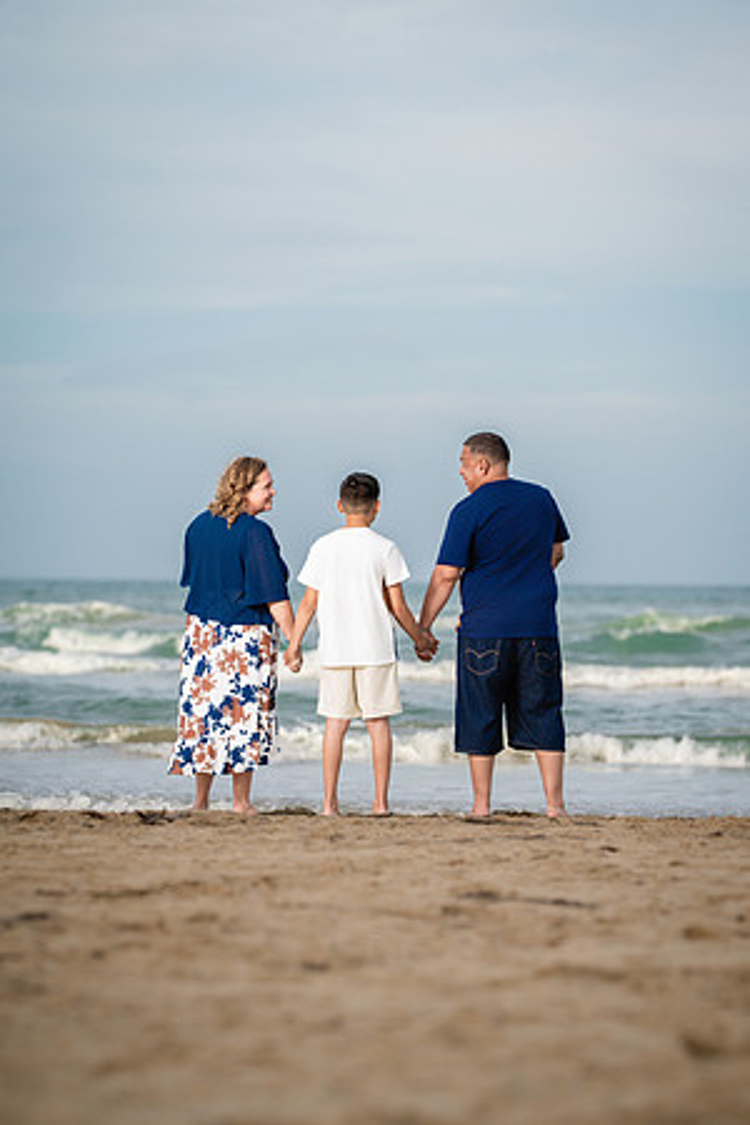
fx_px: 4218
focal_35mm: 135
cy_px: 562
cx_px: 375
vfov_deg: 15.2
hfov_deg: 10.2
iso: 100
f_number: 4
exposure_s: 1/640
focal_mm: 135
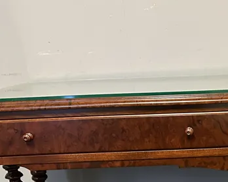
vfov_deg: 21.0
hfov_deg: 25.5
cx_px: 252
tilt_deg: -20.3
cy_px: 204
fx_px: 465
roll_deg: +2.3
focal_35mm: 69
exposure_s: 1/50
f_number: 1.78
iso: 500
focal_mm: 6.86
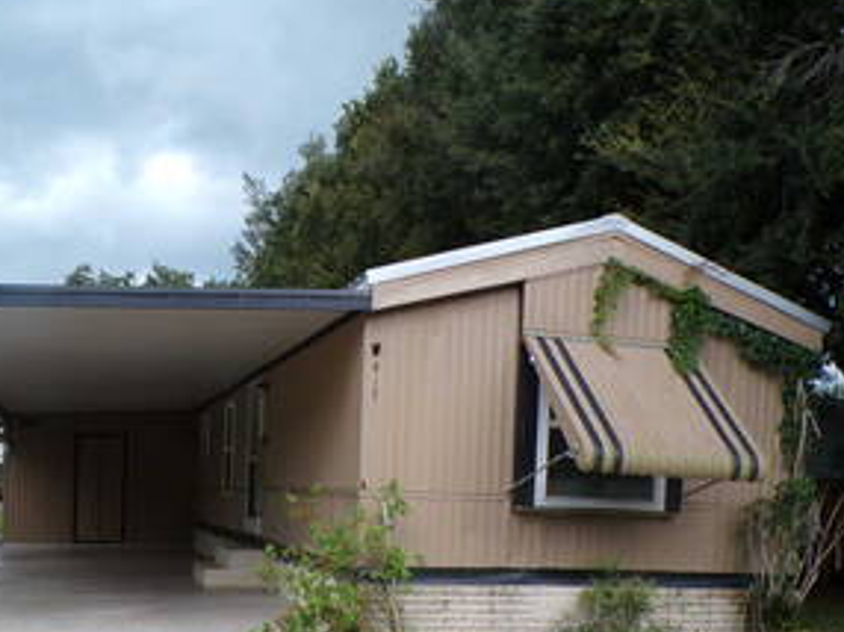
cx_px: 357
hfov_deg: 43.8
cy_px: 549
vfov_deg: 32.2
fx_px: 1048
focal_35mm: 43
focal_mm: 4.3
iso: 100
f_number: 4.4
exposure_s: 1/120
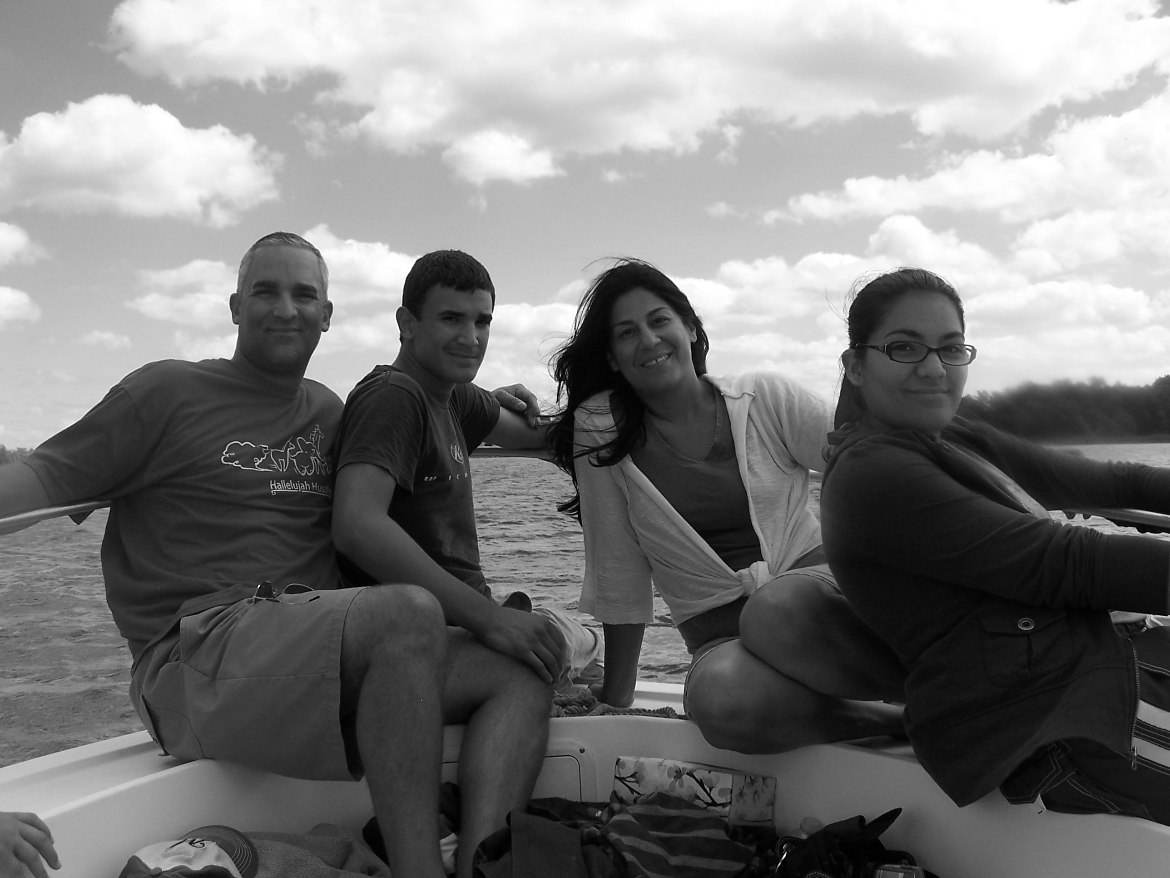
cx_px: 585
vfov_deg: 37.7
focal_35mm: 38
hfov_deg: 49.0
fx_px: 1284
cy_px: 439
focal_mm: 6.3
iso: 80
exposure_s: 1/800
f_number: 4
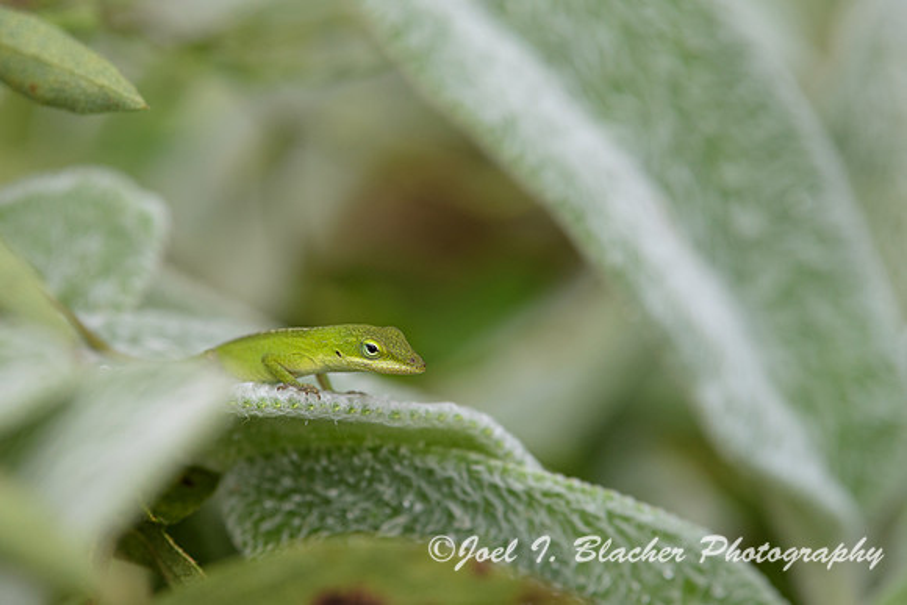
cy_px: 302
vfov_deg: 4.6
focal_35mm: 300
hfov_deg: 6.9
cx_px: 454
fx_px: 7560
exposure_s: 1/800
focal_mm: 300
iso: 400
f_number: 5.6
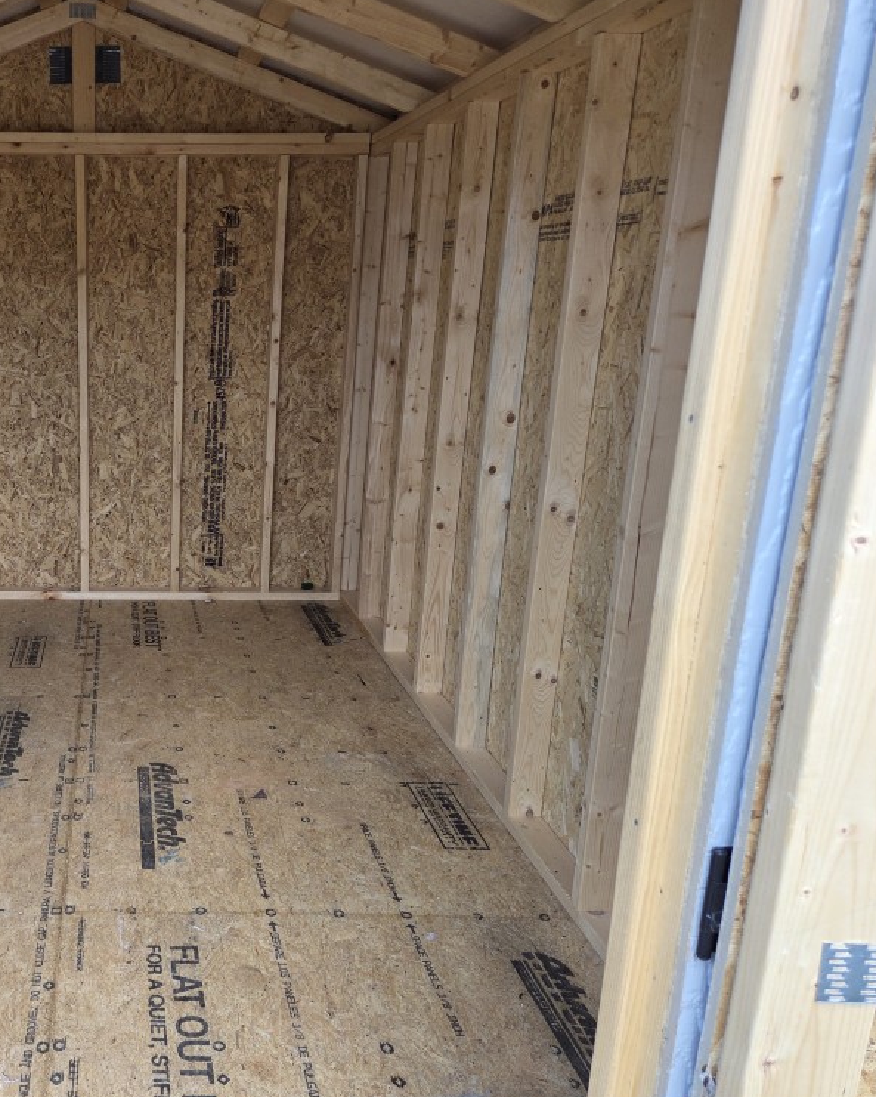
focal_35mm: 31
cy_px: 550
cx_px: 136
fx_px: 1005
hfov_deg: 44.1
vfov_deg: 57.2
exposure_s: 1/180
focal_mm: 5.4
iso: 32
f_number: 1.8
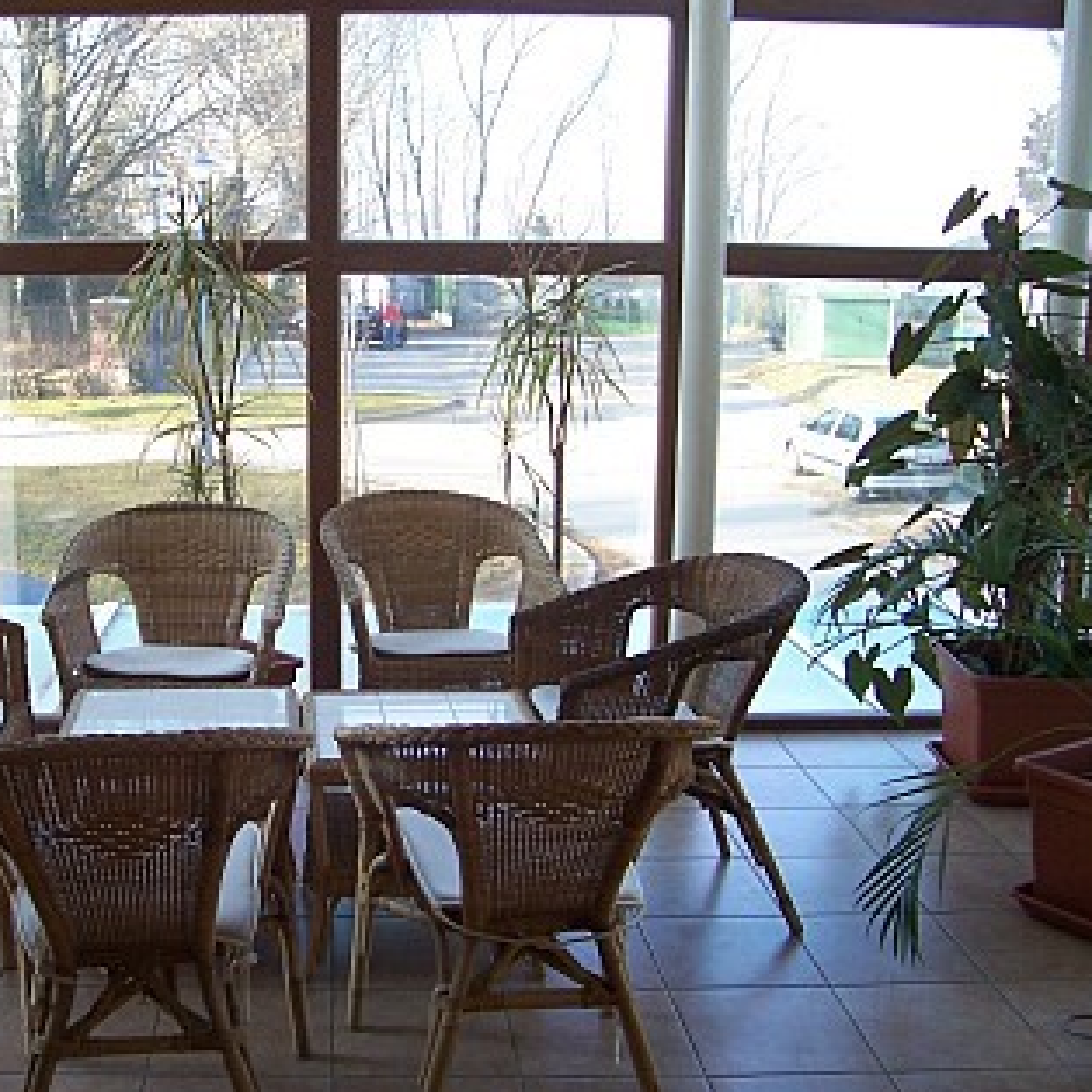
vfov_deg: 39.2
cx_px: 327
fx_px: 1535
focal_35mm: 43
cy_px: 558
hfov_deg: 38.5
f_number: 2.7
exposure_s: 1/60
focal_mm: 5.6
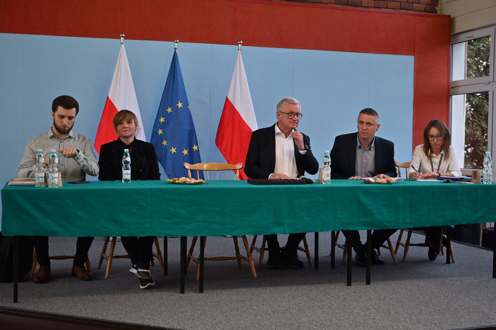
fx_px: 675
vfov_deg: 27.5
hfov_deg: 40.3
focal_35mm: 49
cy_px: 165
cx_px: 248
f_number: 4
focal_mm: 49
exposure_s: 1/160
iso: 900
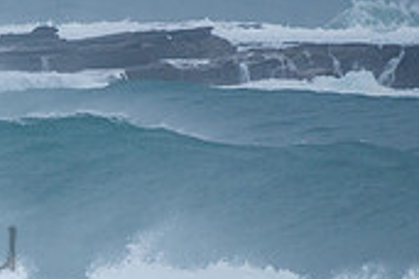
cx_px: -272
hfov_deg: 1.0
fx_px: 24277
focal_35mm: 2086
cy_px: 179
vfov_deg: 0.7
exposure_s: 1/1250
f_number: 5.6
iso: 220
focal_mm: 500
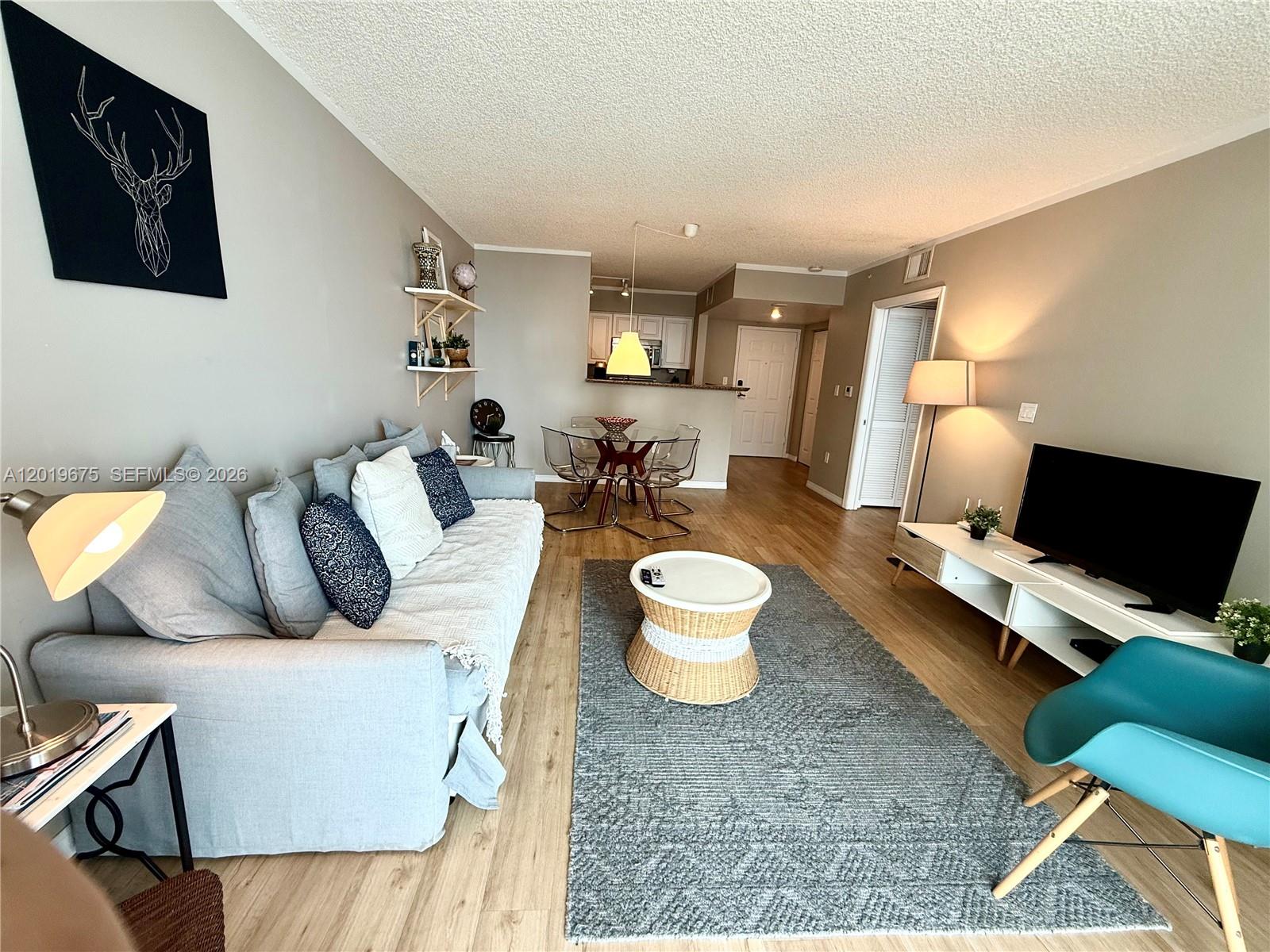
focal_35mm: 14
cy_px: 476
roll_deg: -3.3
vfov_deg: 85.7
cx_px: 635
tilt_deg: -11.9
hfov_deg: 102.1
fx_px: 514
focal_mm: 2.22
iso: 125
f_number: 2.2
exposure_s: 1/120
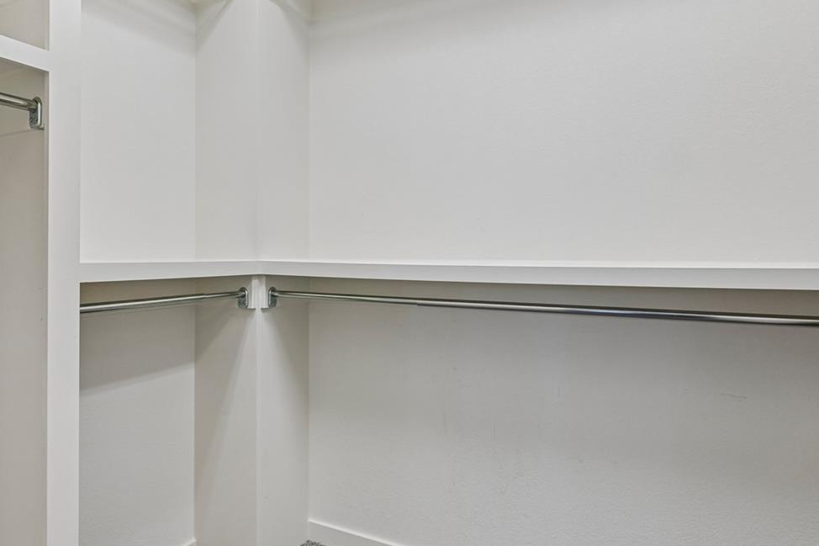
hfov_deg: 76.0
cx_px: 377
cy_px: 244
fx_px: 523
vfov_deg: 55.0
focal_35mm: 23
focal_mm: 14
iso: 400
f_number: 11
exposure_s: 1/13
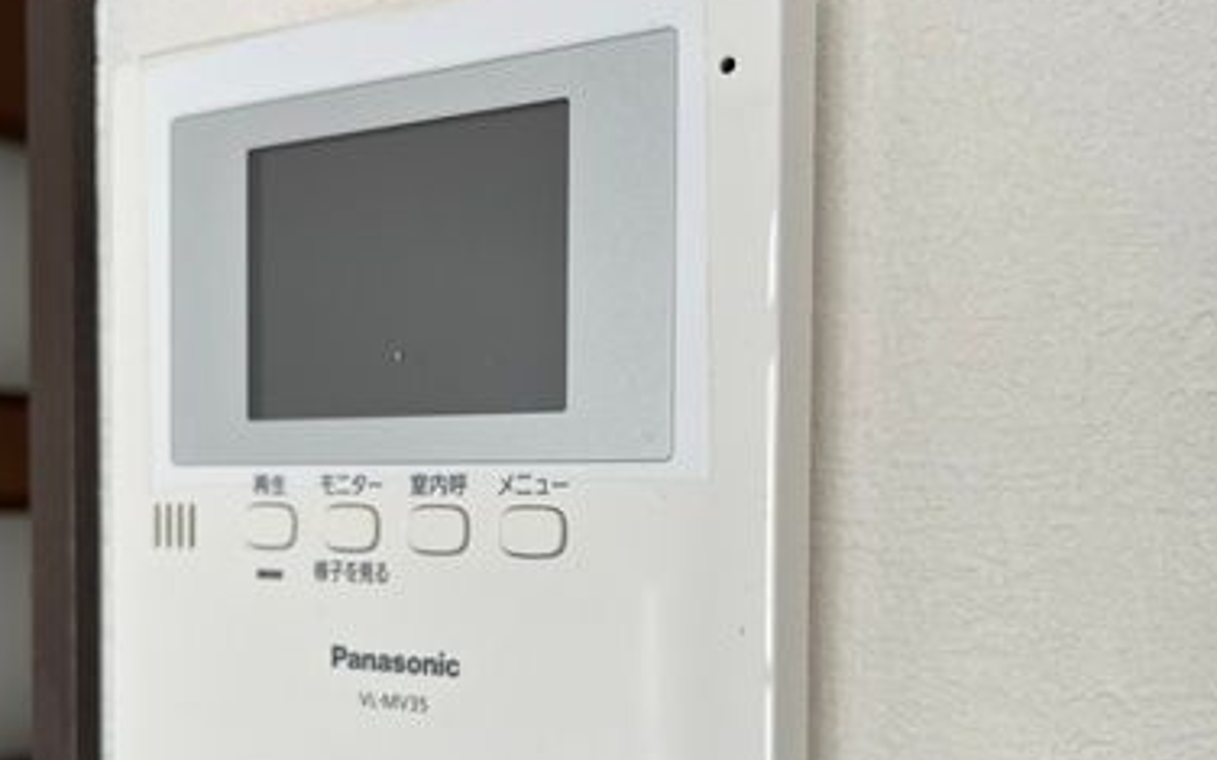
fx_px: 1360
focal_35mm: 41
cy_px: 527
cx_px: 486
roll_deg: +0.1
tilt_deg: -1.3
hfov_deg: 47.9
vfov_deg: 30.9
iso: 80
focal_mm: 5.1
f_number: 1.6
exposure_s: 1/121
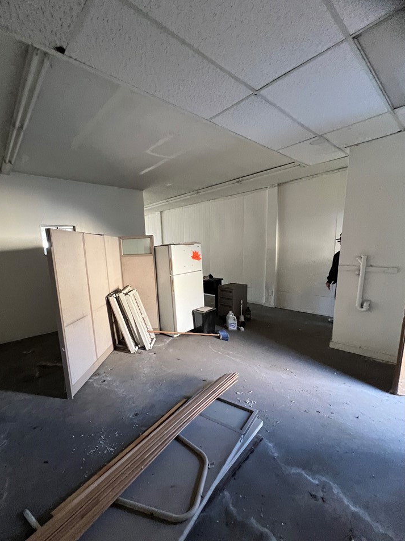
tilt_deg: -7.5
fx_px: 218
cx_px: 188
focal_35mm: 14
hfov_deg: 85.5
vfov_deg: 102.0
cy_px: 286
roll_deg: +0.7
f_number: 1.8
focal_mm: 1.57
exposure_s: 1/60
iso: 400
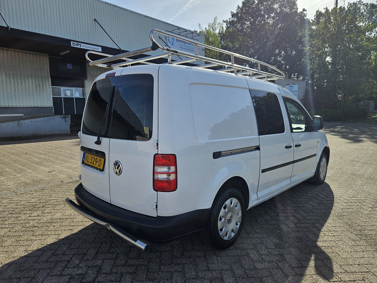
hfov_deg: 73.9
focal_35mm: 23
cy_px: 142
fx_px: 250
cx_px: 188
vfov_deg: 58.9
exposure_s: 1/1484
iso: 25
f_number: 1.8
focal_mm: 5.4
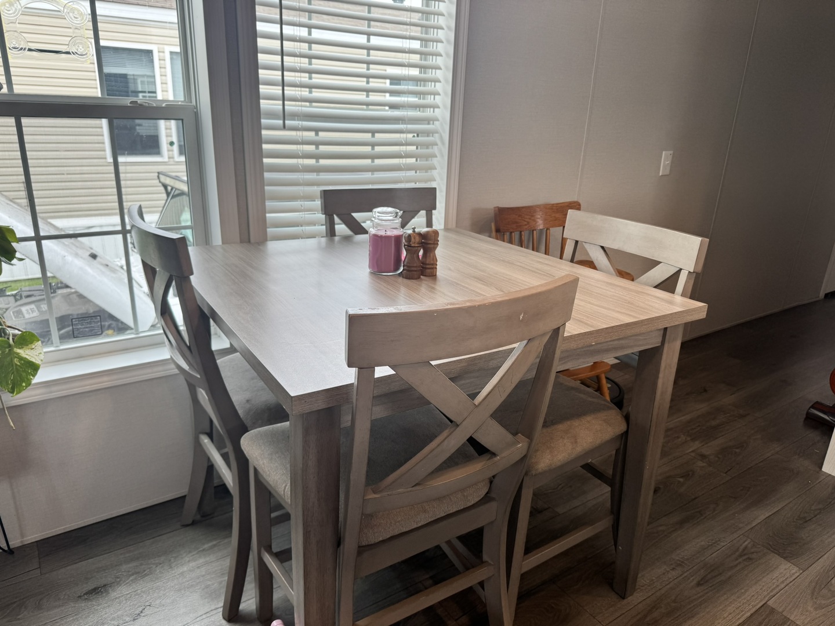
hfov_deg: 71.6
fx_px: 579
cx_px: 418
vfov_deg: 56.8
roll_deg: -2.7
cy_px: 313
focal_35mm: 24
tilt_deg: -19.0
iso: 64
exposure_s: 1/209
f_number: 1.78
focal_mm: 6.76
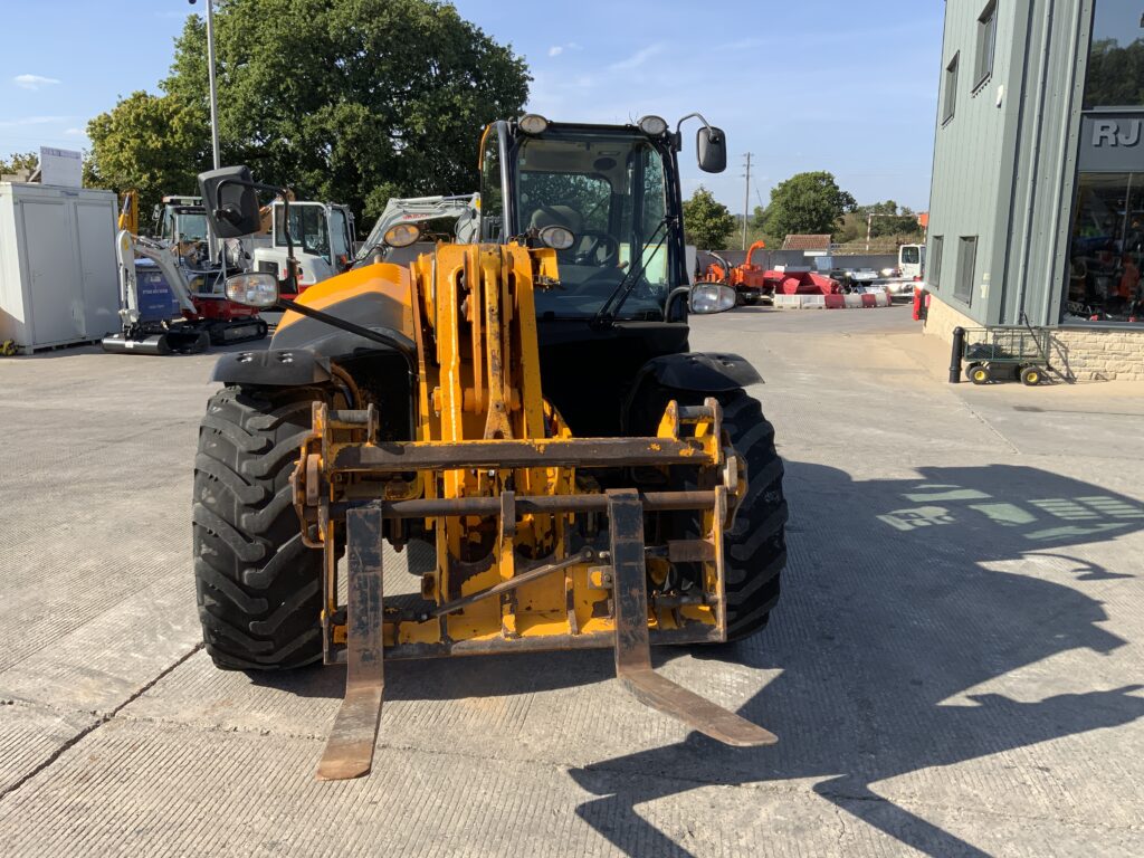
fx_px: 958
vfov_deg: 48.2
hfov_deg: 61.7
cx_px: 572
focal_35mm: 29
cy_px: 429
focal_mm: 3
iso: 16
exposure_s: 1/1076
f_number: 1.8
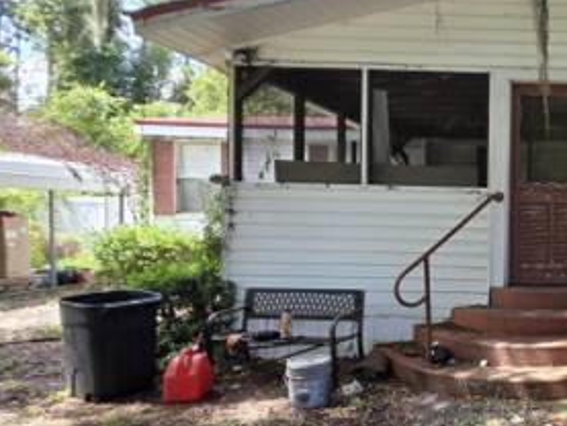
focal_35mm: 30
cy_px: 243
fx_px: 492
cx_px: 585
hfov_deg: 47.8
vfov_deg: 46.7
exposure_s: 1/120
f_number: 1.9
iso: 25
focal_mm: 2.2
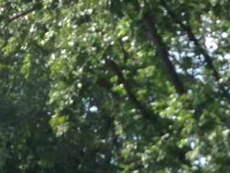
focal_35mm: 257
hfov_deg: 7.6
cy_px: 482
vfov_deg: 5.5
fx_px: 1708
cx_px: 261
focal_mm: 4.13
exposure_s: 1/502
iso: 50
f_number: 2.4
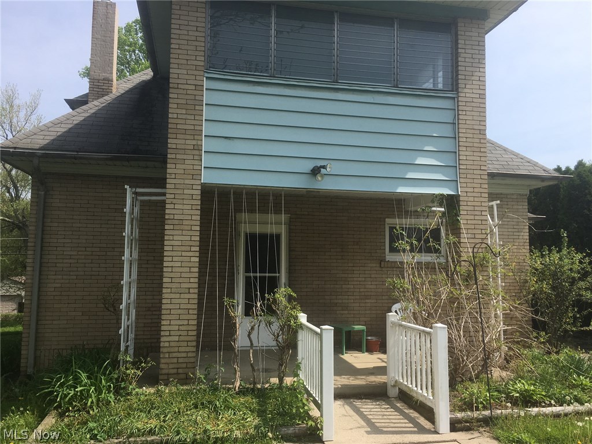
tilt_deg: +4.7
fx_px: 496
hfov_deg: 61.7
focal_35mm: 29
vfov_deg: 48.2
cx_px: 296
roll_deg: -1.2
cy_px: 222
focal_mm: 4.15
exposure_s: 1/1304
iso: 25
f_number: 2.2
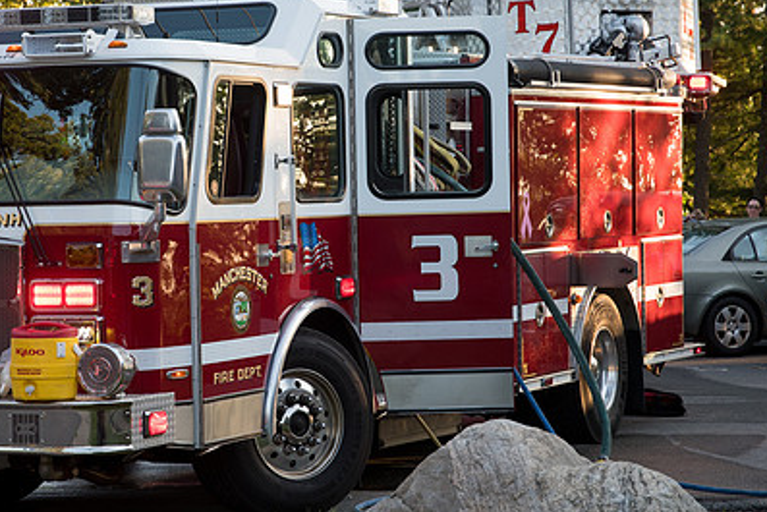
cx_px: 301
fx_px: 2707
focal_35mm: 127
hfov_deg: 16.1
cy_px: 210
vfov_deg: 10.8
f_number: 3.8
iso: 320
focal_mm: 58
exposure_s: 1/250
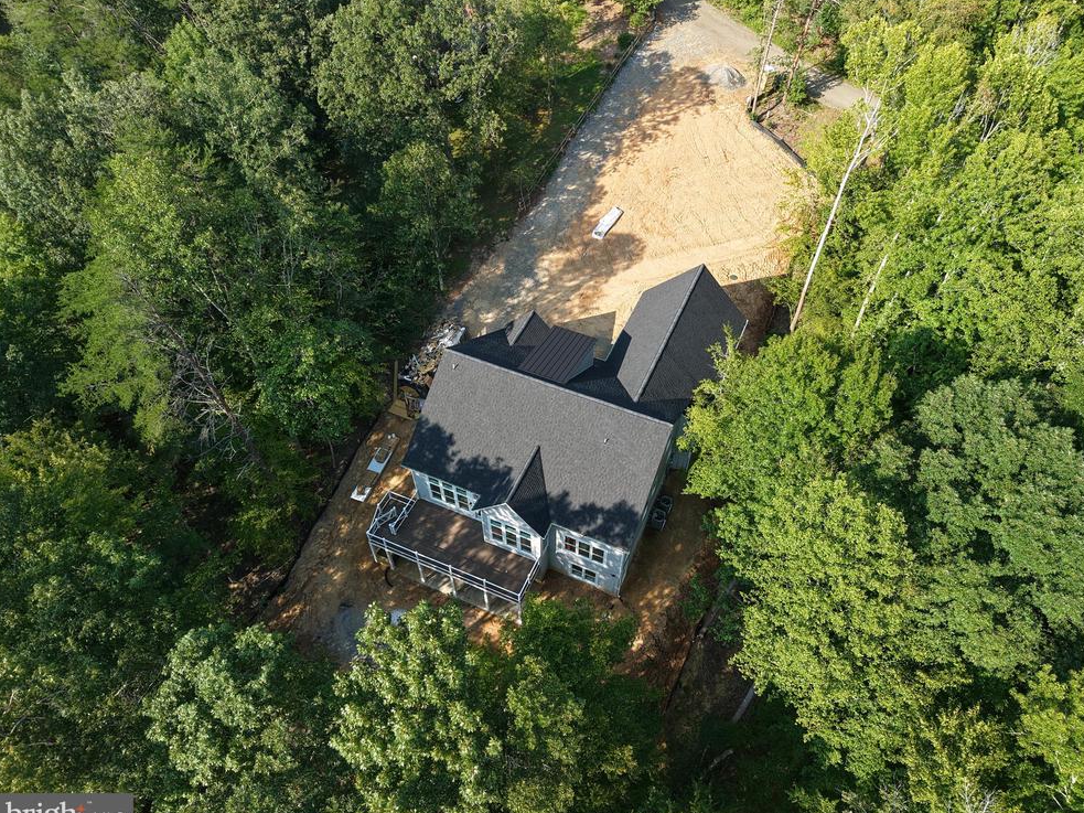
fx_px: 783
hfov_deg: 69.4
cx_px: 560
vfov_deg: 54.9
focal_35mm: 25
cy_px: 415
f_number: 1.8
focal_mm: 8.67
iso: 100
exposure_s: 1/120
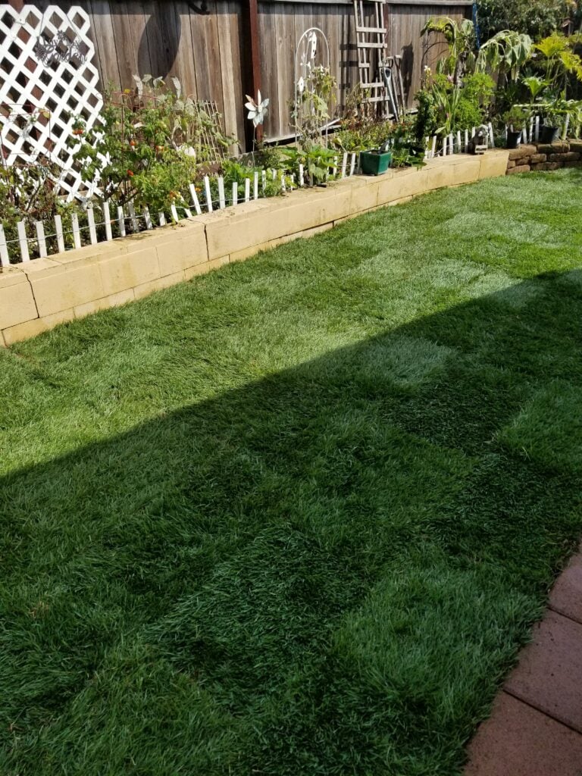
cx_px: 291
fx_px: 583
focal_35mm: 26
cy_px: 388
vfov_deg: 67.3
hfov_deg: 53.1
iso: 50
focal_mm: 4.3
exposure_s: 1/2732
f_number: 1.7
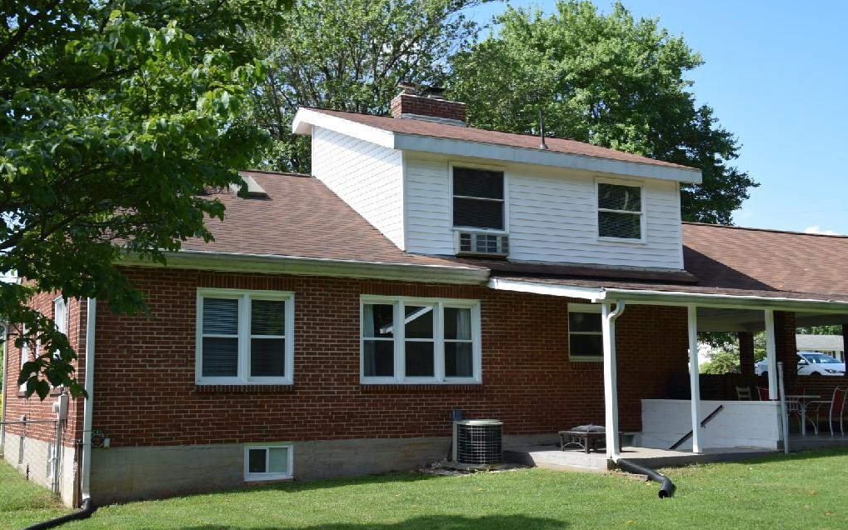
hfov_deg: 47.7
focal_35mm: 42
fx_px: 959
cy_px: 269
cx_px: 425
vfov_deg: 30.9
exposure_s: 1/250
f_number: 8
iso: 200
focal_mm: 27
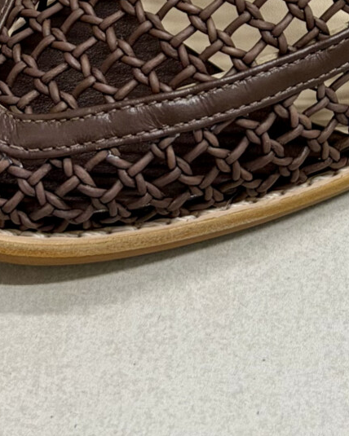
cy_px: -240
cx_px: 377
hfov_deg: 9.1
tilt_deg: -43.3
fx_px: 2169
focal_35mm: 168
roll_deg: -0.3
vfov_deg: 11.0
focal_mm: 6.76
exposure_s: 1/60
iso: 125
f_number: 1.78
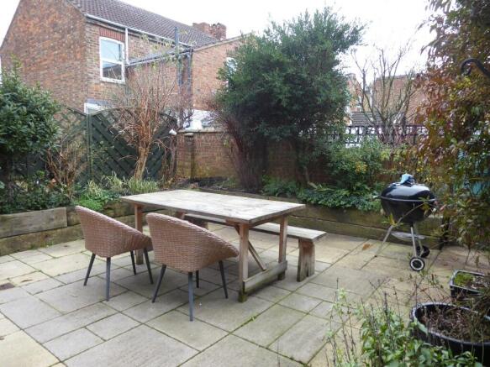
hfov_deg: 69.4
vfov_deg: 54.9
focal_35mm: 25
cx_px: 245
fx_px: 354
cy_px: 184
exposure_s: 1/60
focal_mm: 4.3
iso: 125
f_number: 3.3
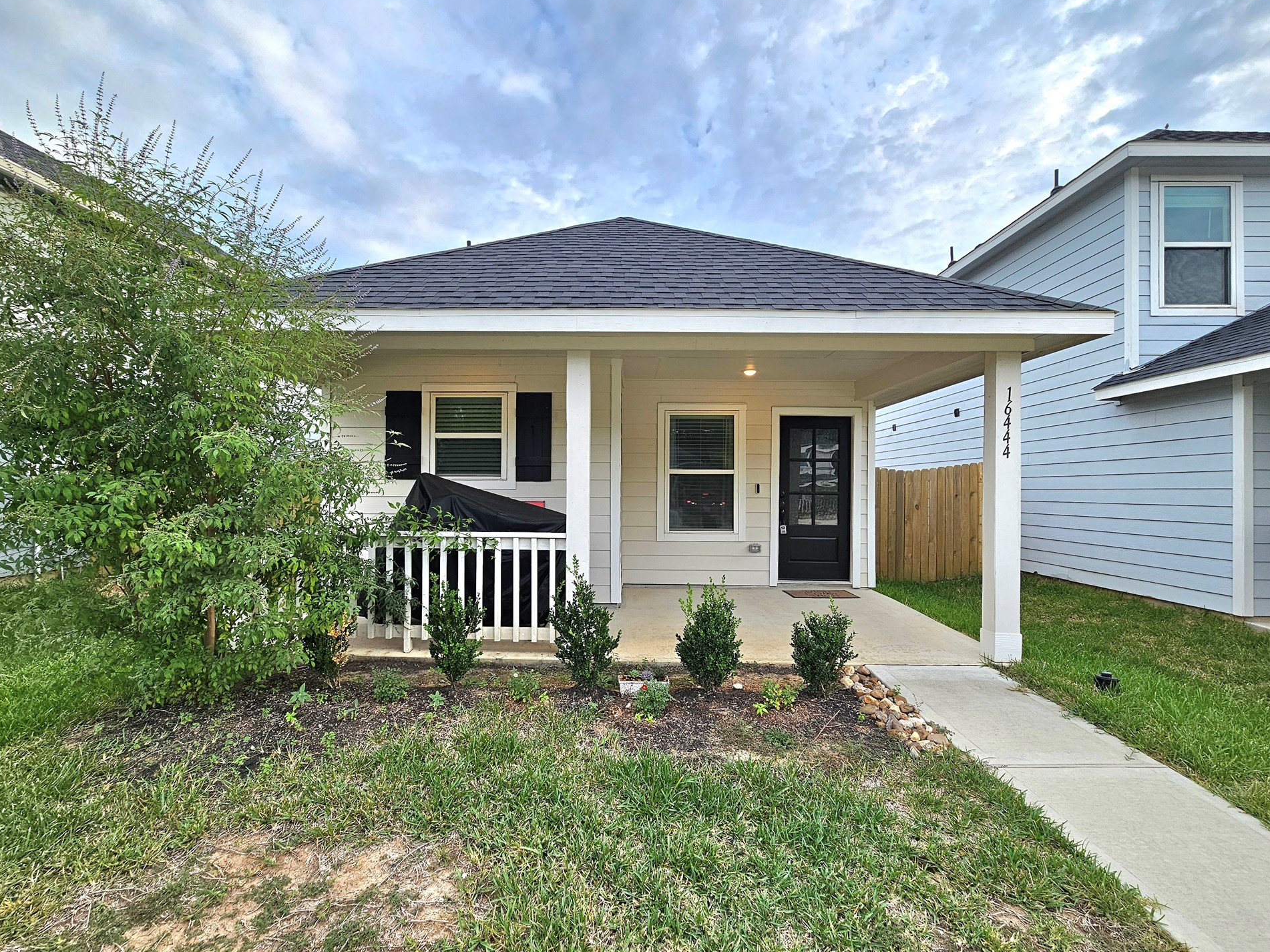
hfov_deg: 102.0
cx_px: 616
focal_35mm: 14
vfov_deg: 85.7
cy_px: 482
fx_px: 514
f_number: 2.2
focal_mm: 2.2
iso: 50
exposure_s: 1/312
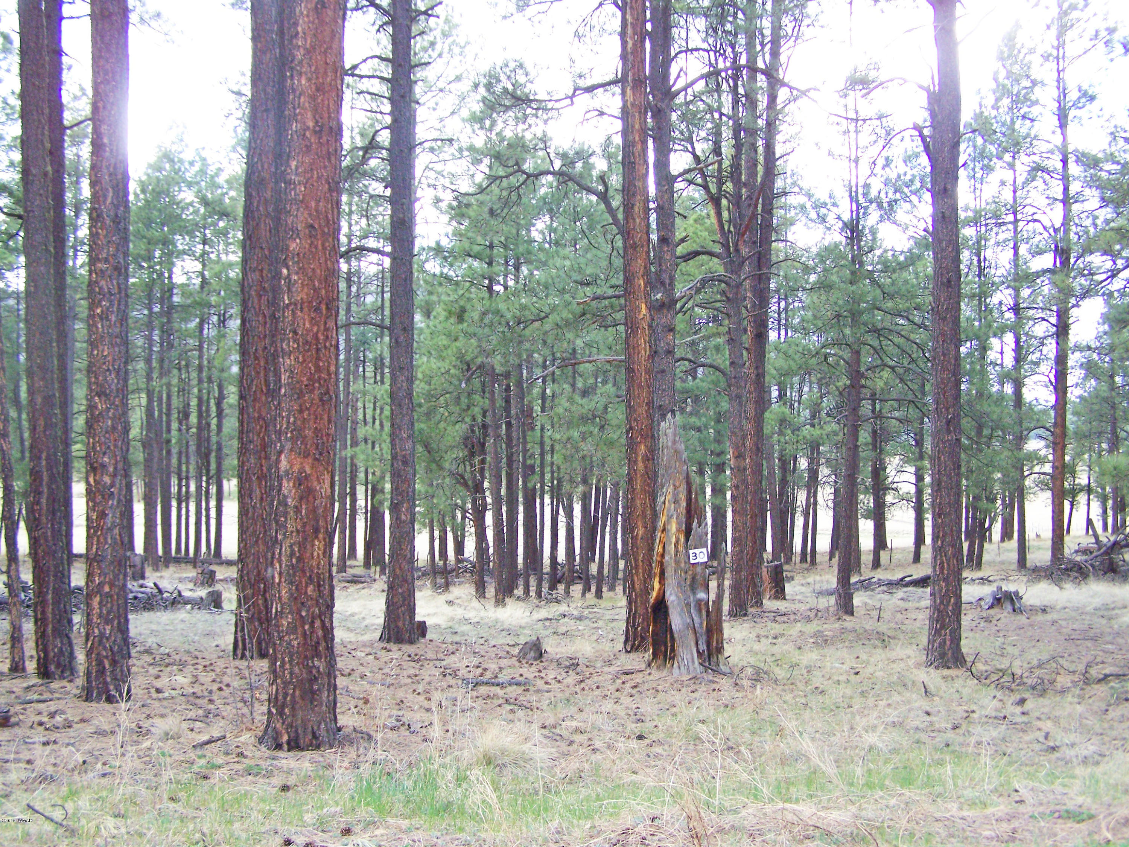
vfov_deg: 37.7
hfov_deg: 49.0
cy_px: 424
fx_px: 1239
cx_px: 564
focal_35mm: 38
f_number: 2.8
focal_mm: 6.3
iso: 160
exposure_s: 1/160
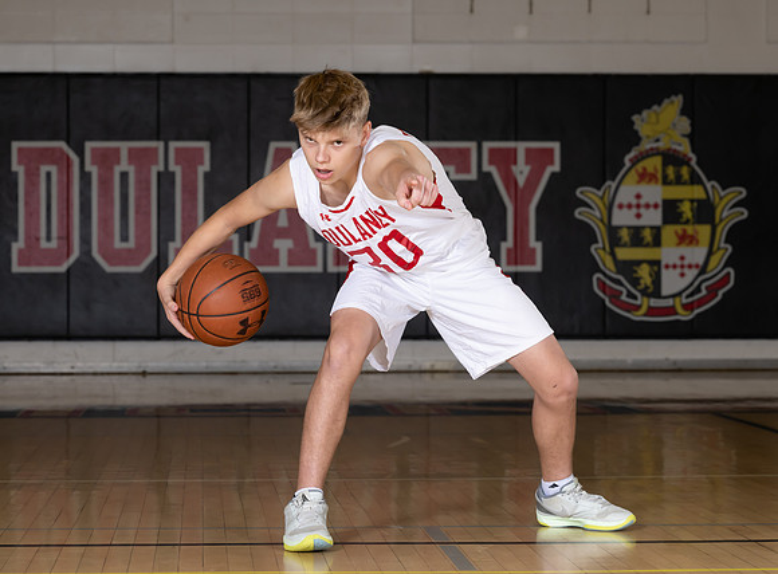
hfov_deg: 17.4
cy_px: 214
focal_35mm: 114
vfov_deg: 12.8
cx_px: 336
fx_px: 2547
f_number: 5.6
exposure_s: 1/125
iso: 400
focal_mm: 83
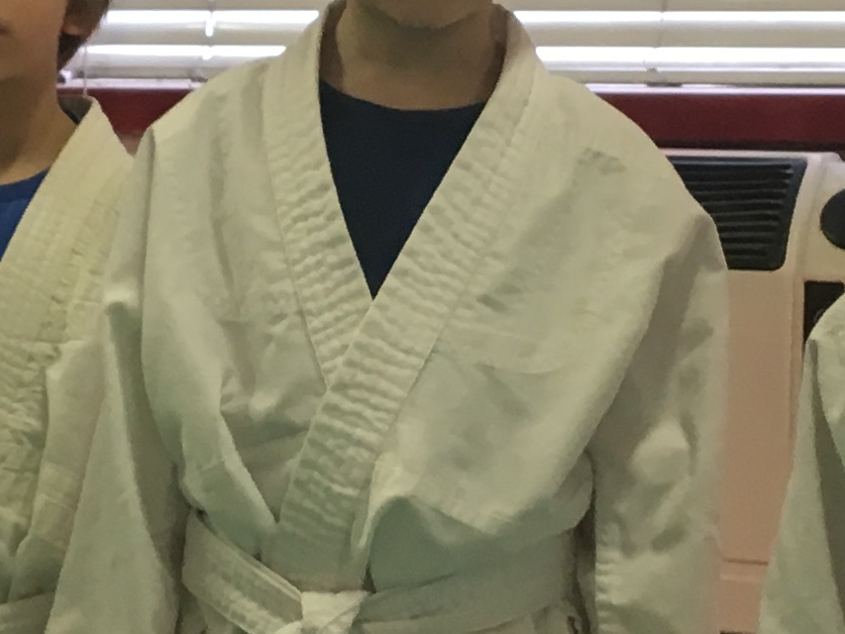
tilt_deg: -5.5
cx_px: 271
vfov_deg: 10.8
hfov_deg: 14.4
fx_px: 3345
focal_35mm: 137
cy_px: 355
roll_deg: -0.3
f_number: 2.2
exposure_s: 1/33
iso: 100
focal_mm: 4.15
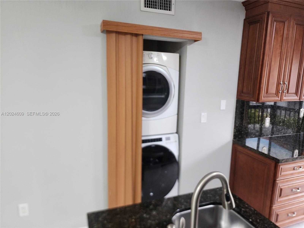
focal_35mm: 23
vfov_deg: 58.9
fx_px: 202
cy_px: 114
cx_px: 152
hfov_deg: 73.9
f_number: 1.8
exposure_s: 1/120
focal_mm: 6.4
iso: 500
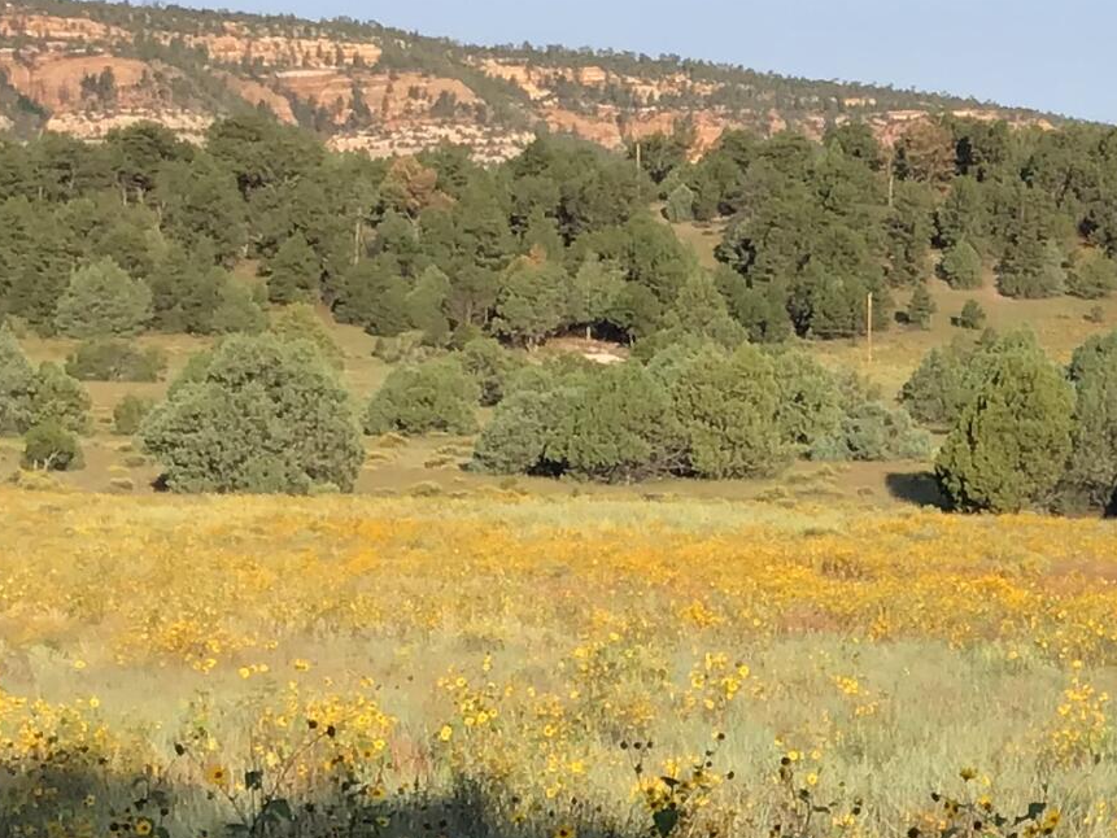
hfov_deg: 16.7
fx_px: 3485
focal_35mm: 108
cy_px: 479
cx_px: 1620
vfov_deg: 13.7
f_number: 2.4
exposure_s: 1/747
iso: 25
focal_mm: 3.3
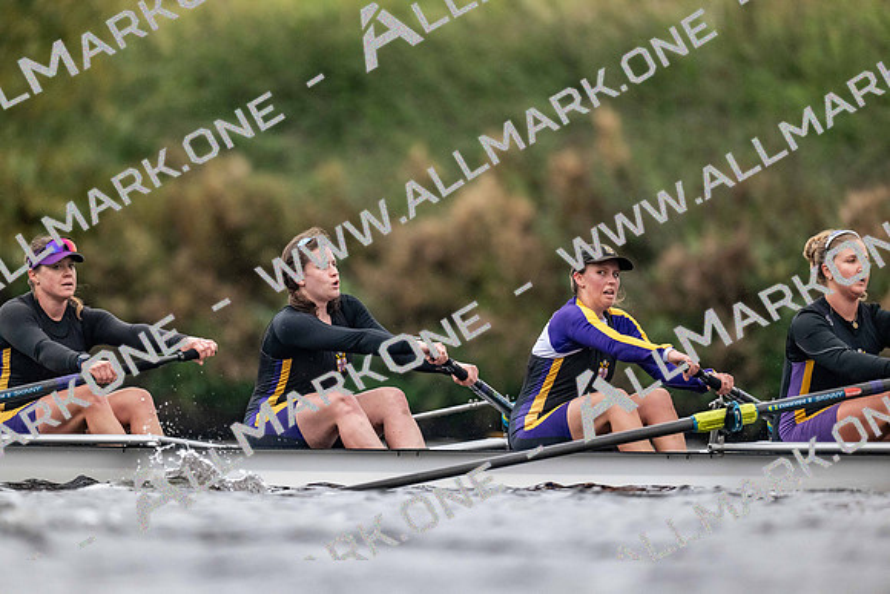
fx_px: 14836
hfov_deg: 3.4
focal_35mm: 600
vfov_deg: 2.3
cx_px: 445
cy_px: 297
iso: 3600
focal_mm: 600
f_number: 4
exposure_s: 1/2500
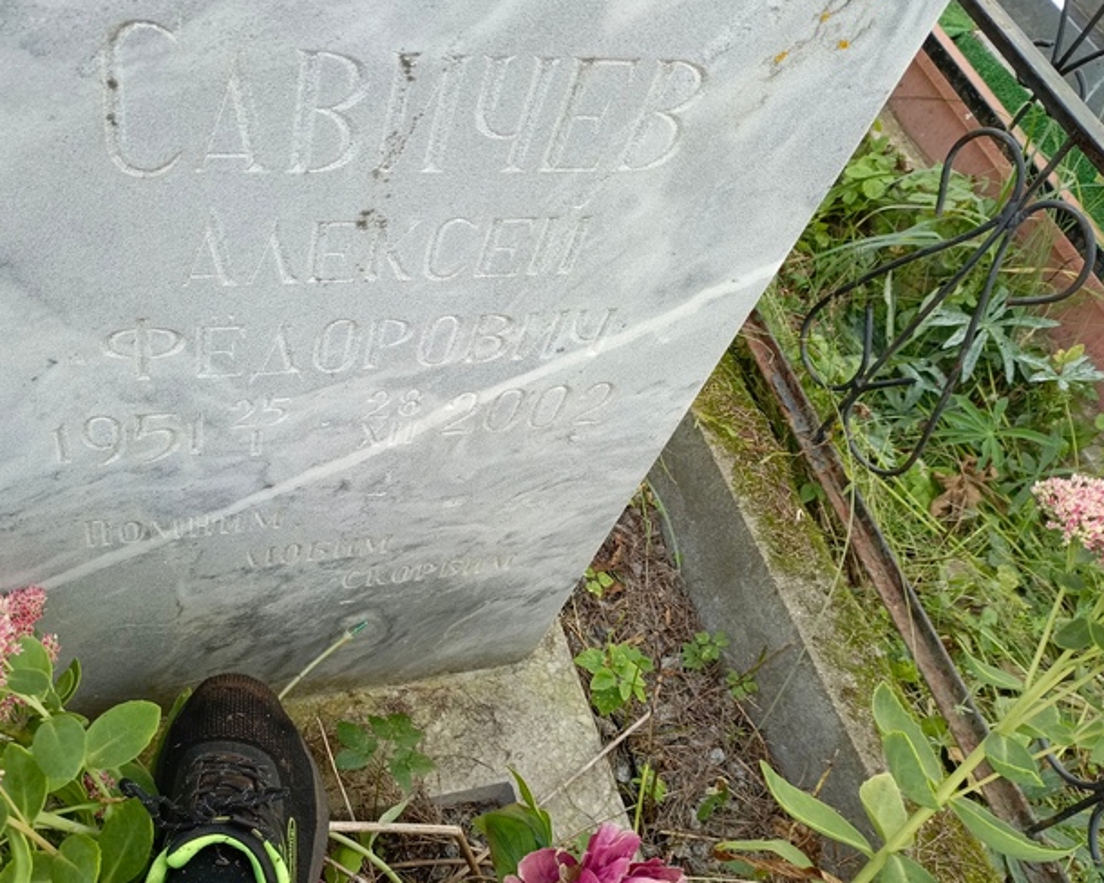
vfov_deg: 45.7
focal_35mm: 32
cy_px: 501
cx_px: 425
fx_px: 1046
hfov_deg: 55.1
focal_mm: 4.76
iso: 112
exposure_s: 1/122
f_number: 1.69
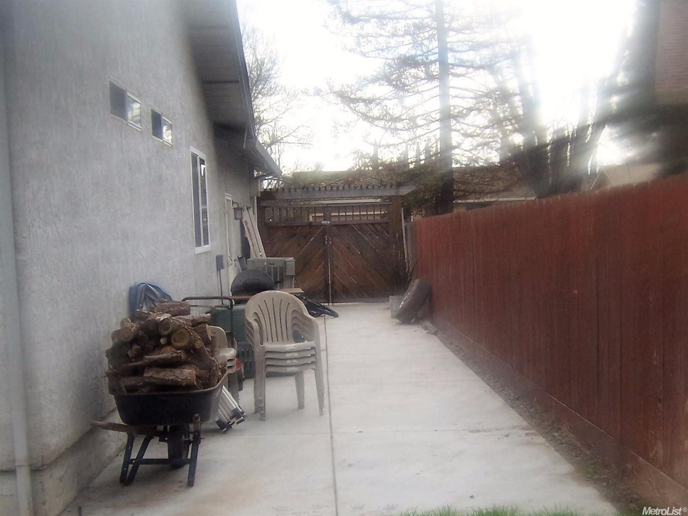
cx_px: 344
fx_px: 656
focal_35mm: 33
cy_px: 258
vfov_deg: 42.9
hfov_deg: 55.4
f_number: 3.4
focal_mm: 5.5
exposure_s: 1/350
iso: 80
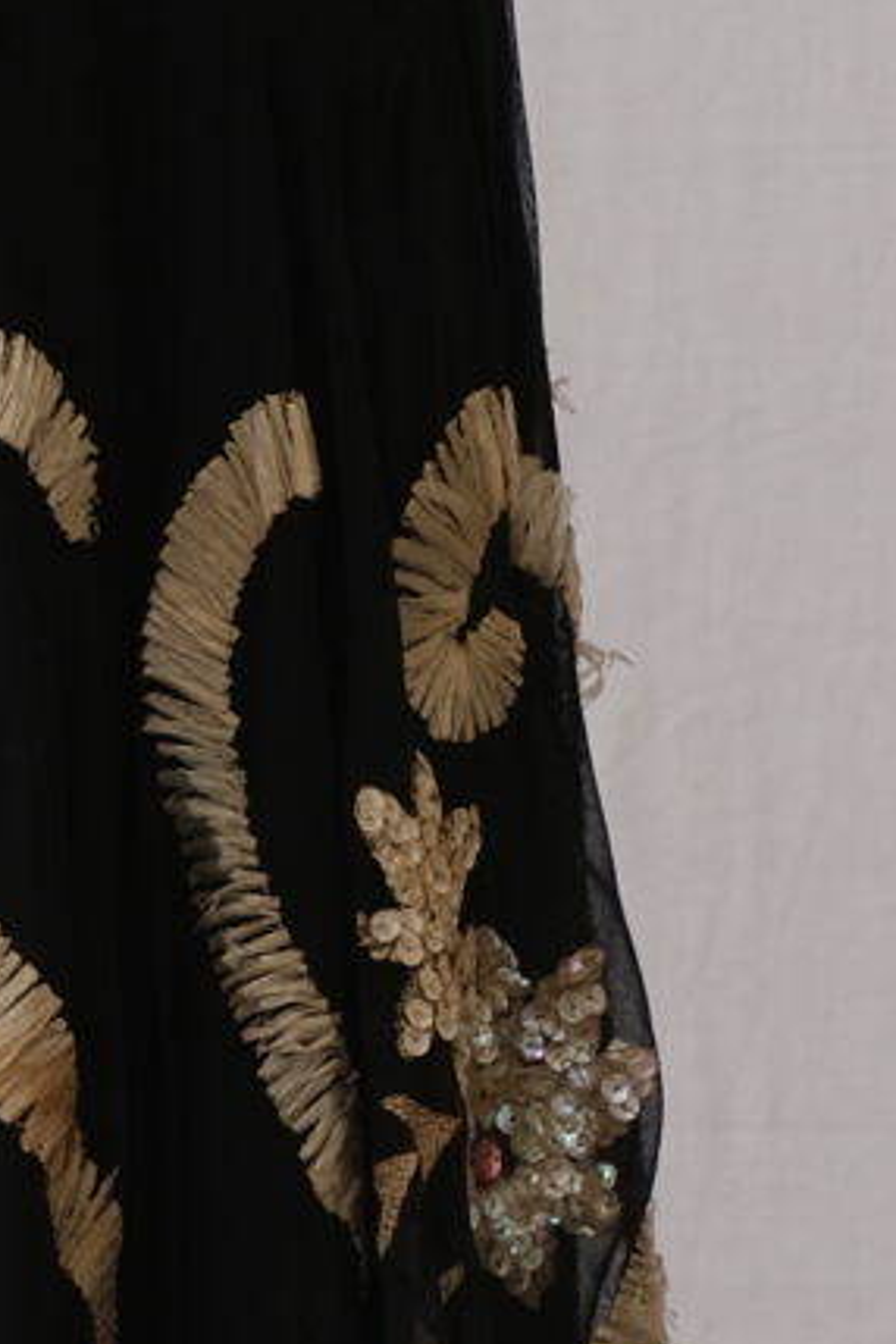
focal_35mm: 495
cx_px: -111
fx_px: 18479
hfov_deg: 2.8
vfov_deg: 4.2
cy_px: 1441
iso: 250
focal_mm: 55
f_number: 6.4
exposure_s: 1/160
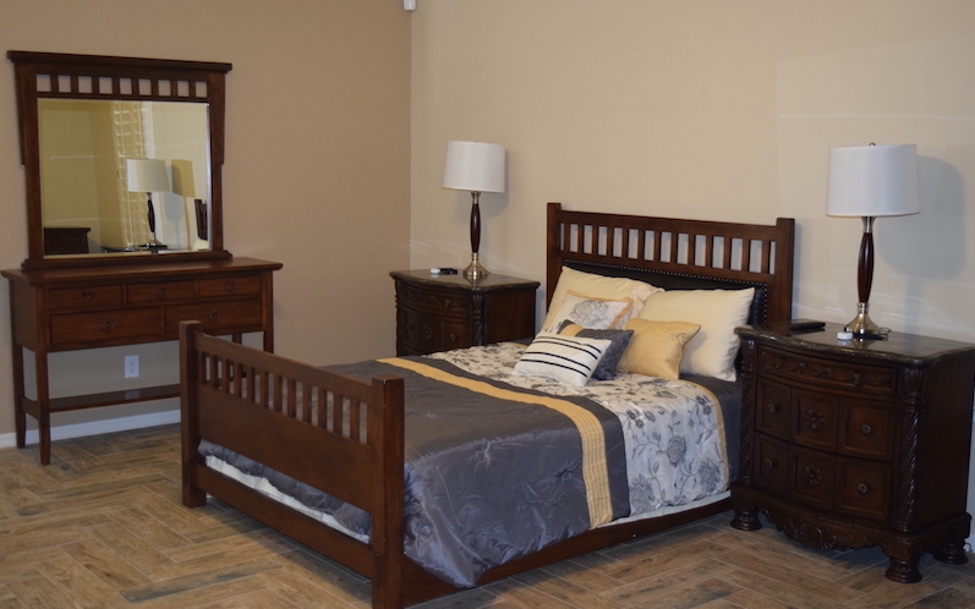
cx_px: 487
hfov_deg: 44.8
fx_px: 1183
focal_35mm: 45
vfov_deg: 28.9
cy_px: 314
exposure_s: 1/60
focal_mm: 29
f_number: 4.2
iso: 1250
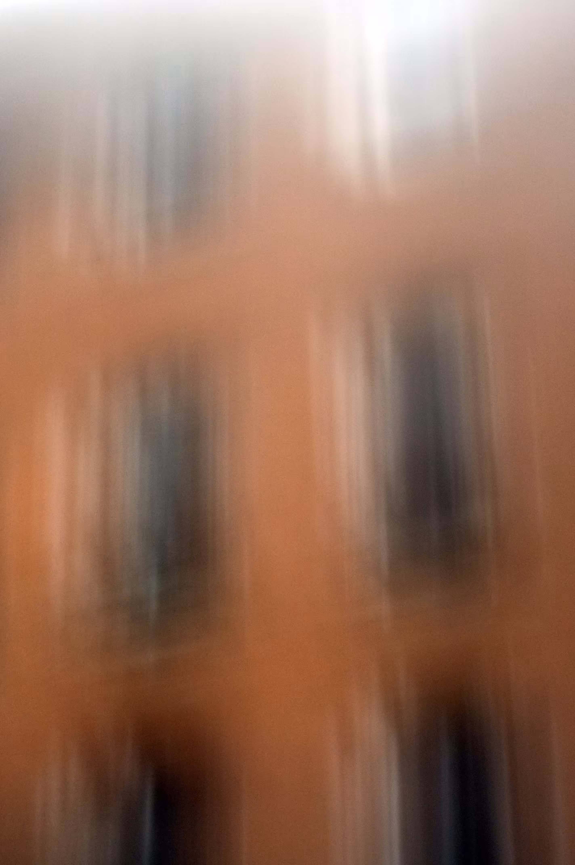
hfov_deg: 18.1
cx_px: 288
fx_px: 1801
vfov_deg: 27.0
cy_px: 432
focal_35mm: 75
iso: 400
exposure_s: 1/160
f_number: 1.8
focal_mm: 50
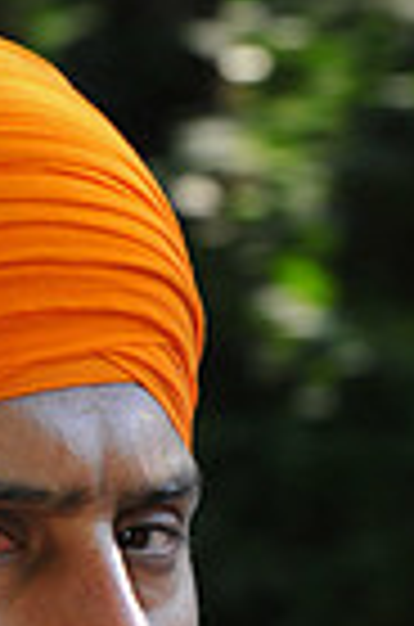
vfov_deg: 4.5
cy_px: 676
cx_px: 70
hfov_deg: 3.0
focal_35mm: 462
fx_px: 8002
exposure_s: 1/60
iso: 400
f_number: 7.1
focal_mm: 95
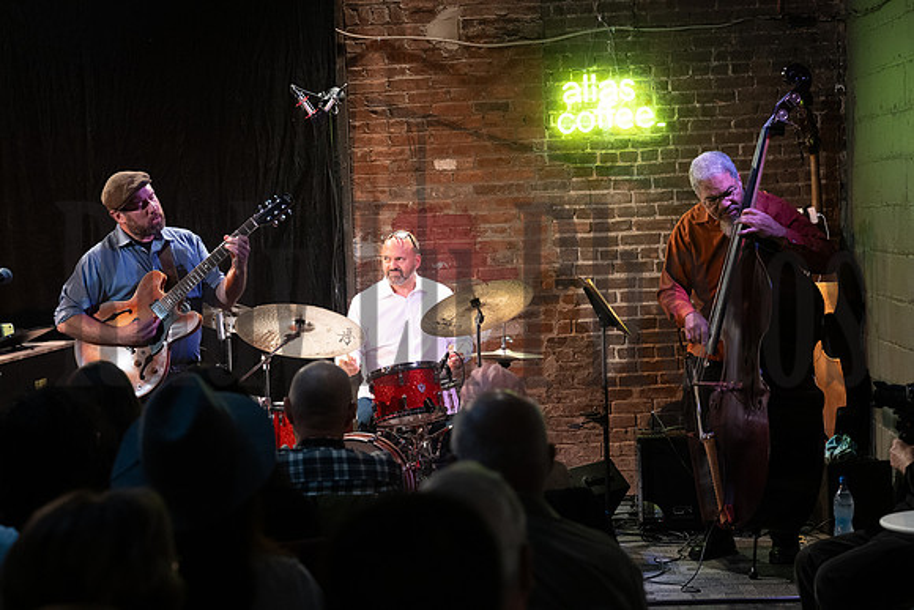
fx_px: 2082
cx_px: 457
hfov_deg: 24.8
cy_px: 305
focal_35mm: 82
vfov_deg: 16.7
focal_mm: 82
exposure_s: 1/80
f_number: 5.6
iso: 5000
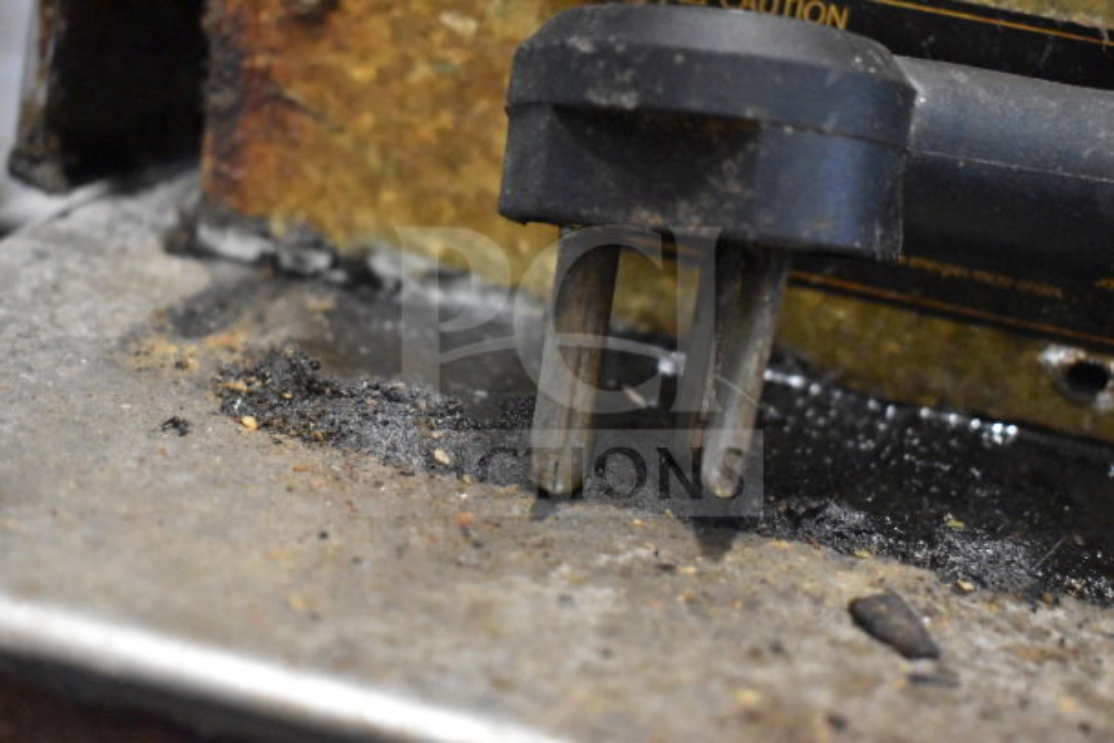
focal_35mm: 52
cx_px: 557
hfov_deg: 37.8
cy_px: 372
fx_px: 1625
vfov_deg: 25.8
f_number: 4.5
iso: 11400
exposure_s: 1/60
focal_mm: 35
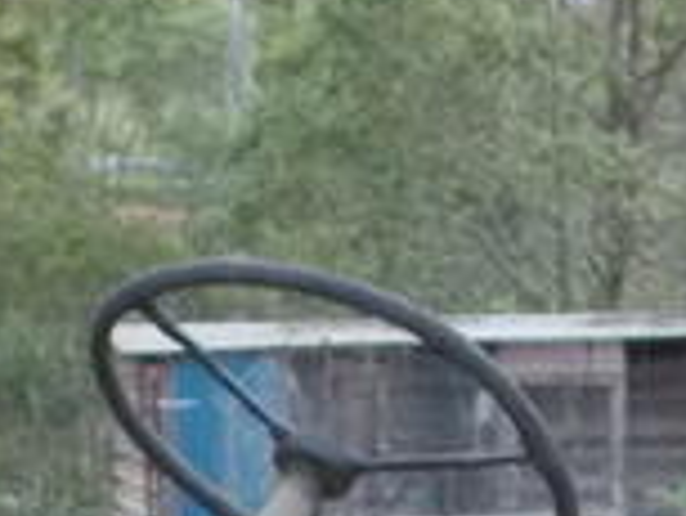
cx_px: -58
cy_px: 1315
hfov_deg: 5.7
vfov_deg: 4.2
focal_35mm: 344
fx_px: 6823
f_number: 5.3
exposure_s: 1/200
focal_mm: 11.8
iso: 400
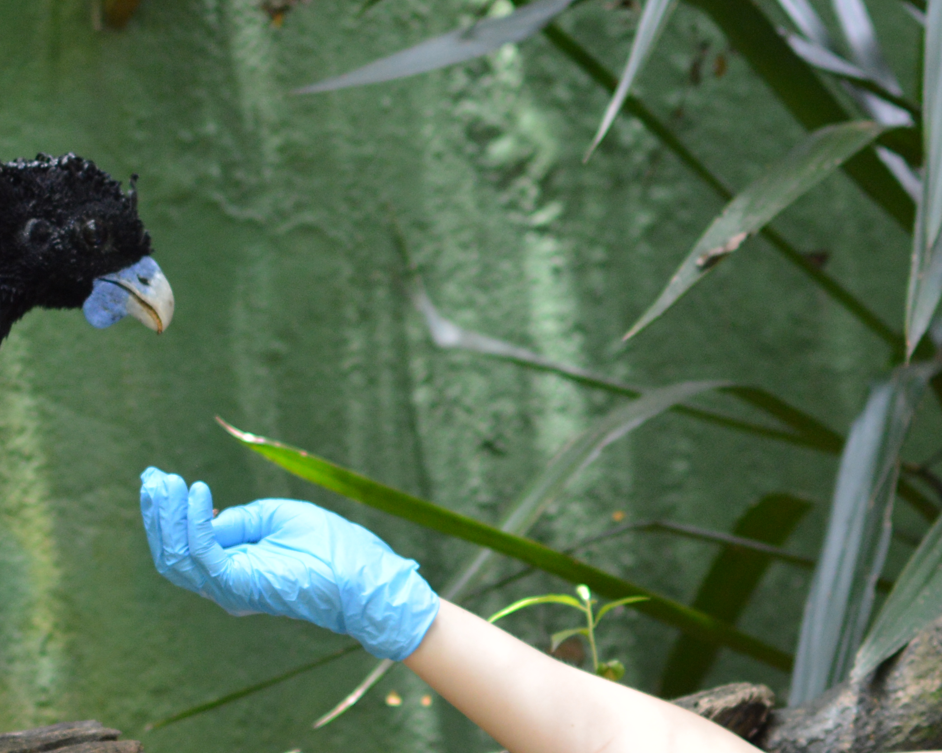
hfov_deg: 13.5
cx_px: 275
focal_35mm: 142
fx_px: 3969
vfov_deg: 10.8
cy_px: 590
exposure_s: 1/400
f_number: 2
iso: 400
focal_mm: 35
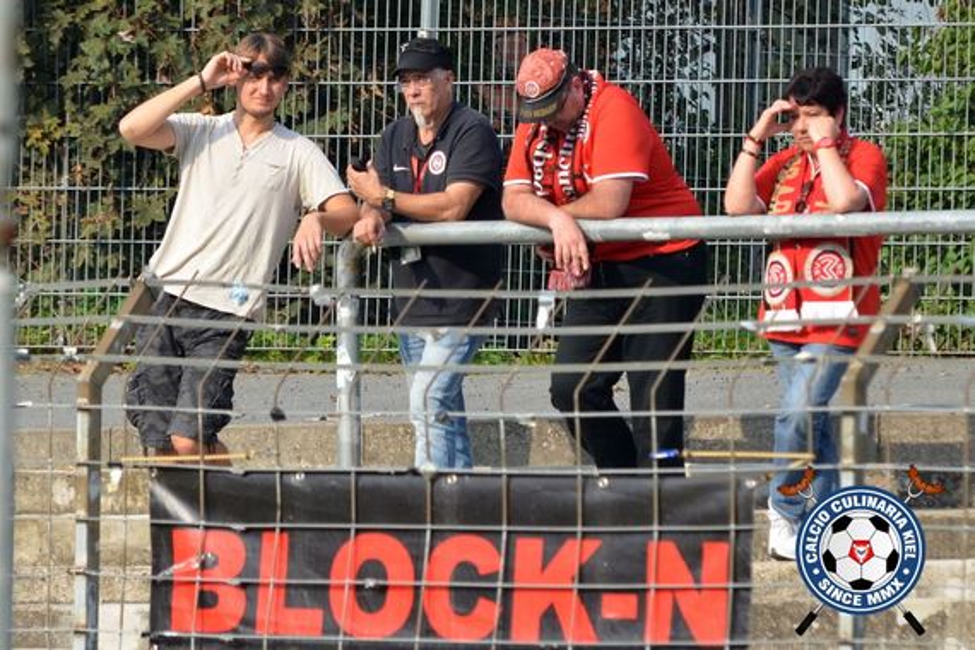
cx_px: 488
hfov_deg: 6.9
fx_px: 8124
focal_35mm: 300
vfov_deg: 4.6
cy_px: 325
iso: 400
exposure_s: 1/1250
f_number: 5.6
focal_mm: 200
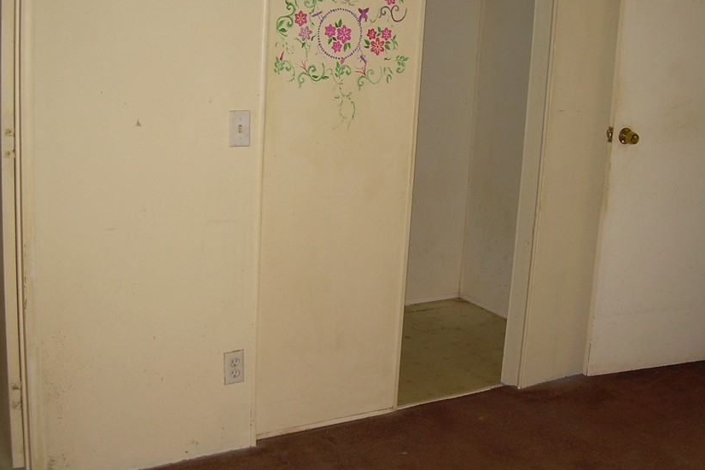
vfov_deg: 27.5
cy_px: 185
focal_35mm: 49
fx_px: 960
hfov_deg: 40.2
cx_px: 412
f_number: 2.8
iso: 84
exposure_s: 1/60
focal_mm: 6.3
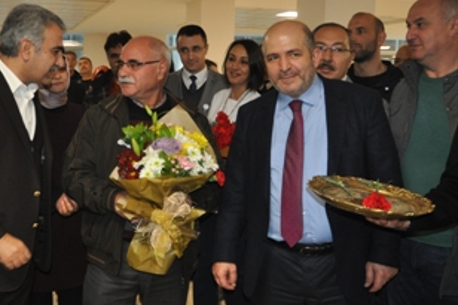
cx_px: 137
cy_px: 144
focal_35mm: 48
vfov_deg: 28.0
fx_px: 610
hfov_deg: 40.4
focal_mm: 22
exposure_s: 1/60
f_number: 3.5
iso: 800
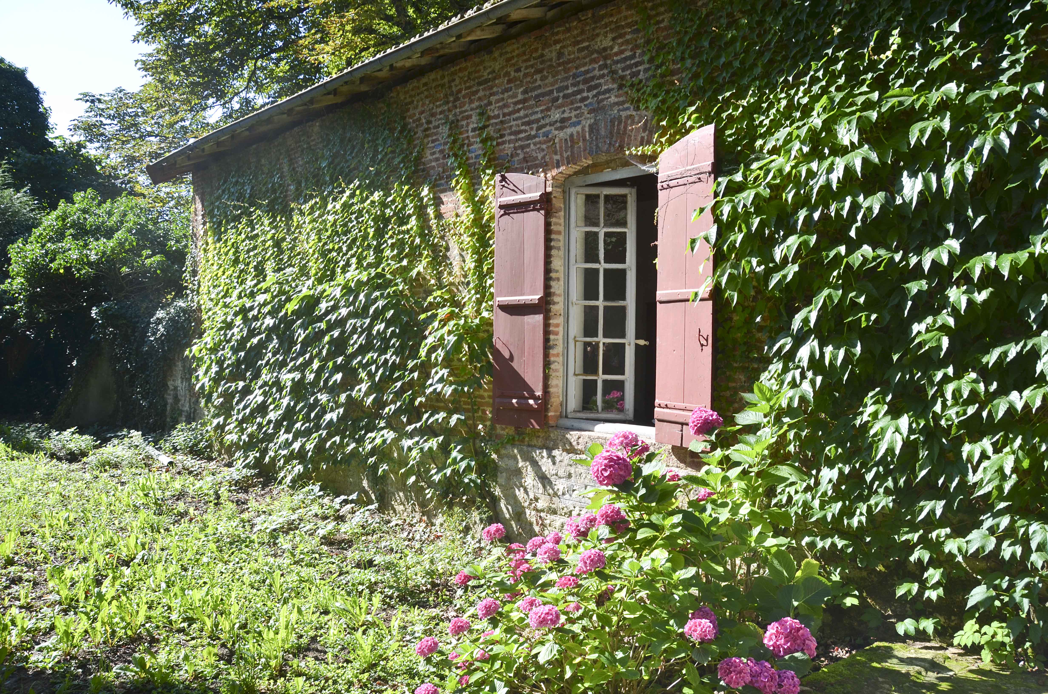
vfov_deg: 47.7
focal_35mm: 27
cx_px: 524
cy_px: 347
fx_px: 784
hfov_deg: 67.5
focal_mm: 18
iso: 200
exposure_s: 1/250
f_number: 8
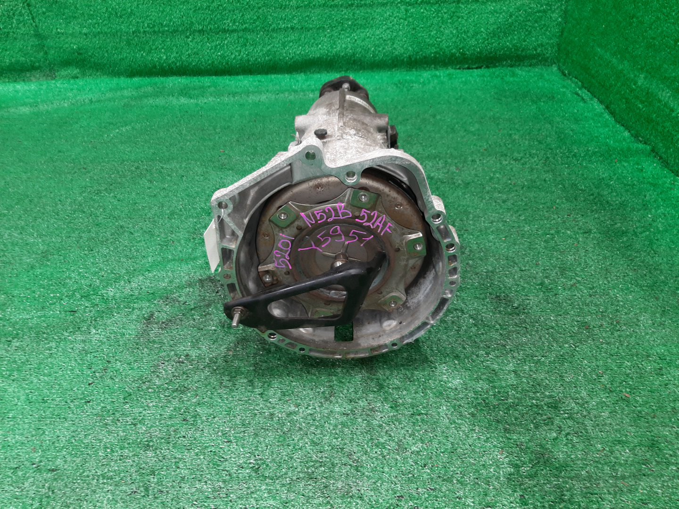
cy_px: 254
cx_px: 340
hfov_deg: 67.3
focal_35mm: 26
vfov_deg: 53.1
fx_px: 510
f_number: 1.7
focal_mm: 3.93
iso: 169
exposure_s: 1/50
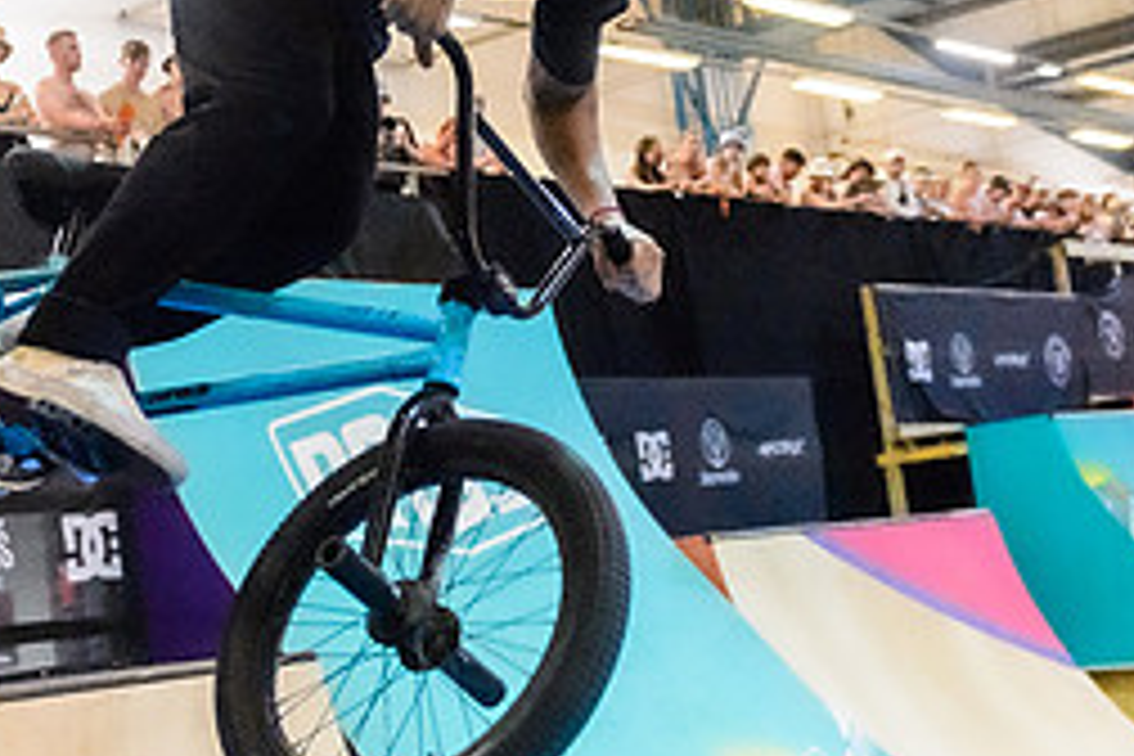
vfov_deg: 21.2
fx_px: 2016
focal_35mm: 64
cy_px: 258
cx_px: 273
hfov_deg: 30.8
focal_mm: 24
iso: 5000
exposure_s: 1/1250
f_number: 2.8
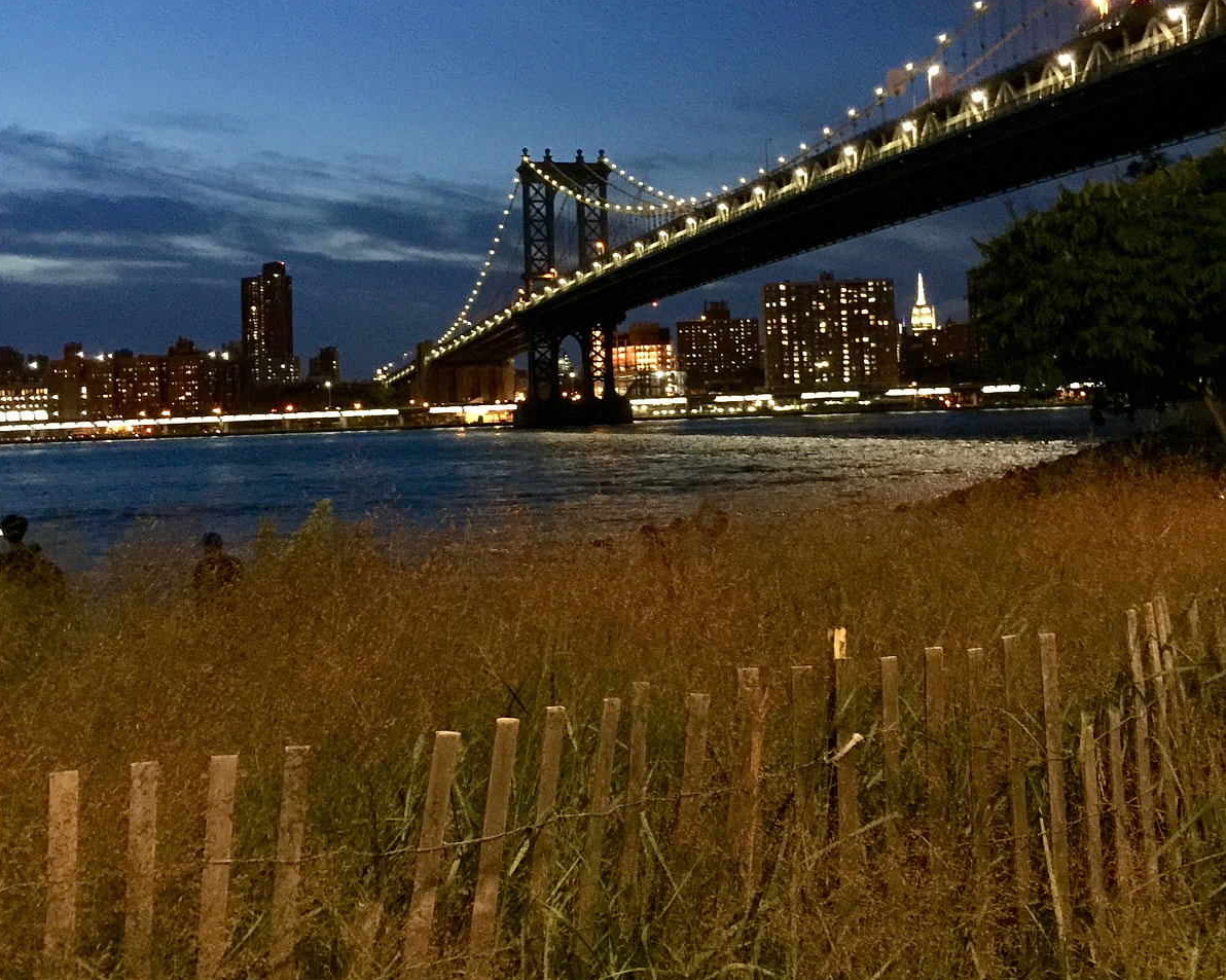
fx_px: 1378
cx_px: 610
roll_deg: +2.0
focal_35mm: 38
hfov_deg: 47.9
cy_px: 335
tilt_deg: +5.9
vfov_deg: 38.7
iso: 200
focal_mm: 4.15
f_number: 2.2
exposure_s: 1/4
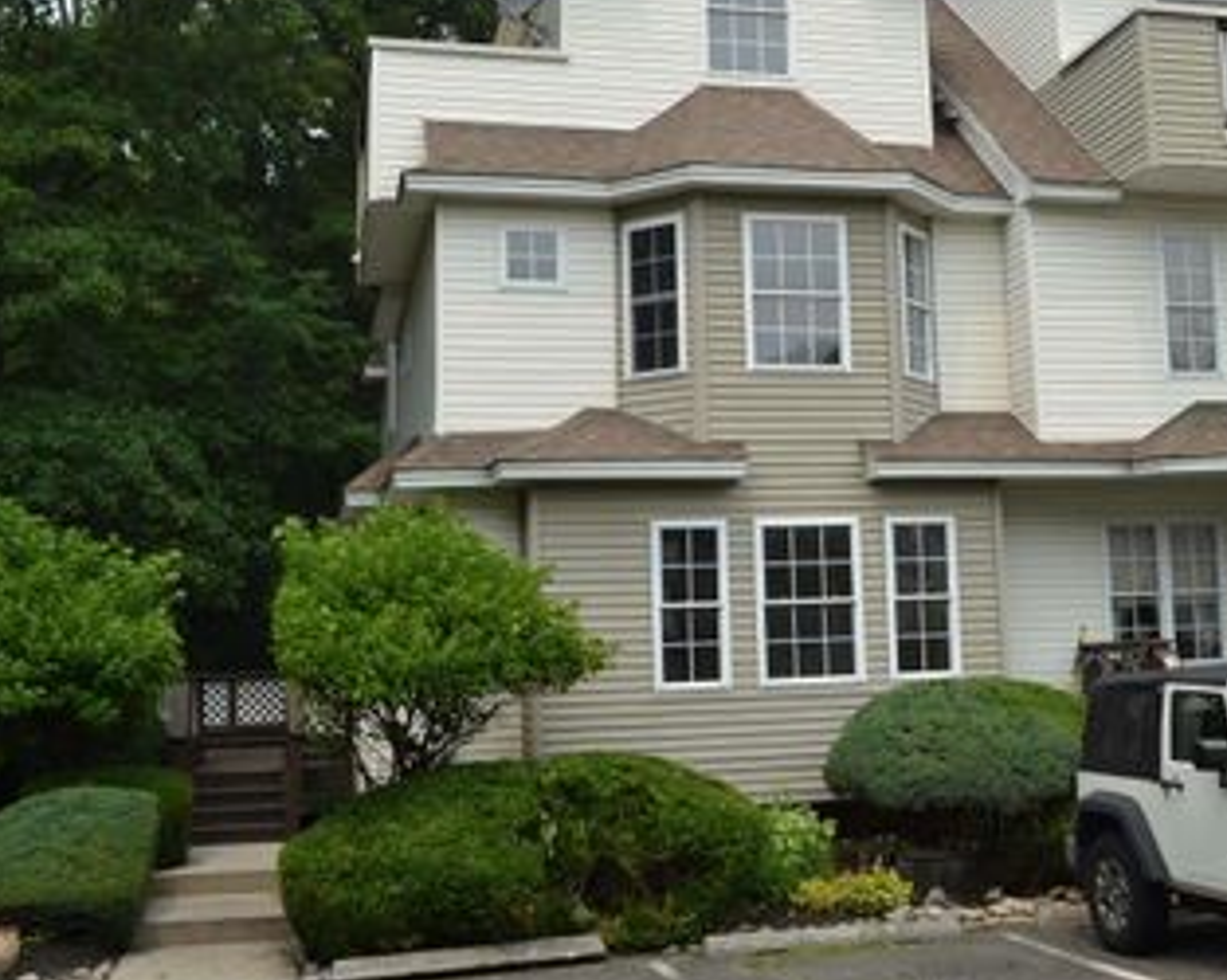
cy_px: 343
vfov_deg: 33.2
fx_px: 1633
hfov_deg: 40.9
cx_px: 764
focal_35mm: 45
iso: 100
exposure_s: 1/250
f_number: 8
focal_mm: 20
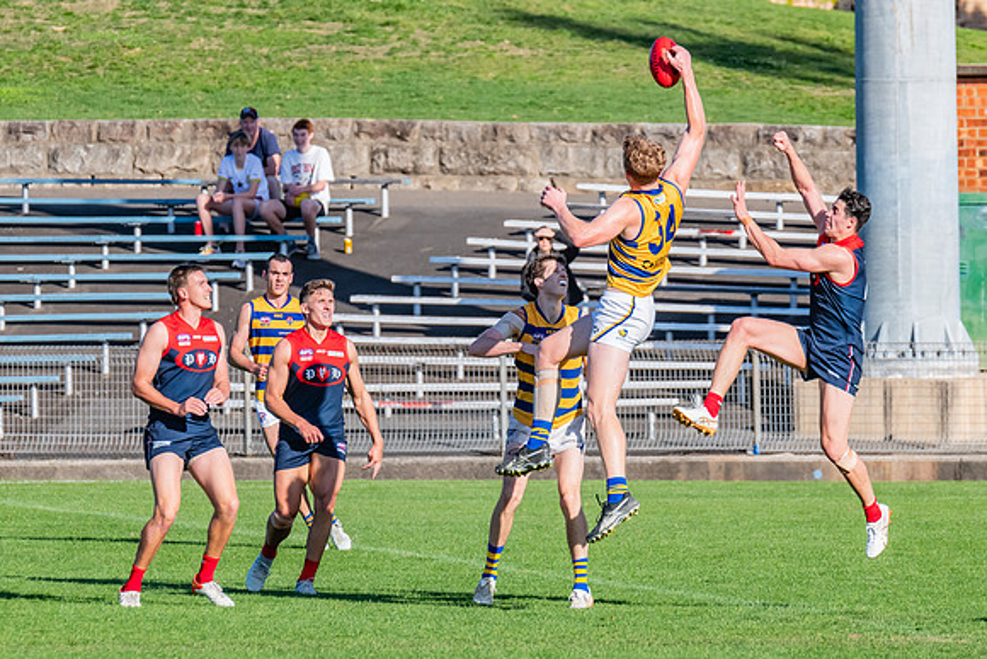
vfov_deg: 2.6
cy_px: 334
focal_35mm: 533
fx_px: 14606
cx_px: 486
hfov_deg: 3.9
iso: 800
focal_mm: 380
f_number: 9
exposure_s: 1/1600
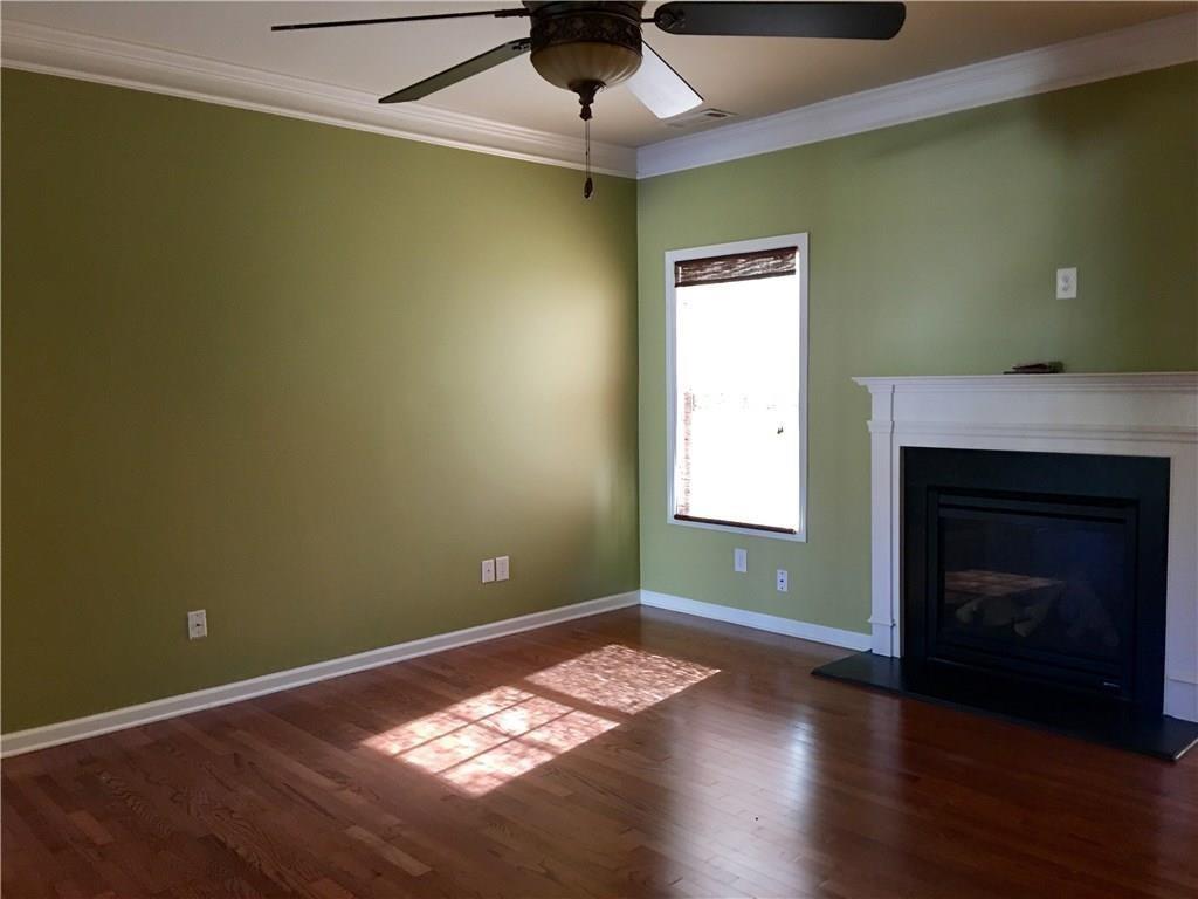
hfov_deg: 61.7
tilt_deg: -3.6
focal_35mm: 29
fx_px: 1004
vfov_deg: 48.2
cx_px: 599
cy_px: 450
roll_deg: +0.1
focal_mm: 4.15
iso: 64
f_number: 2.2
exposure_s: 1/15
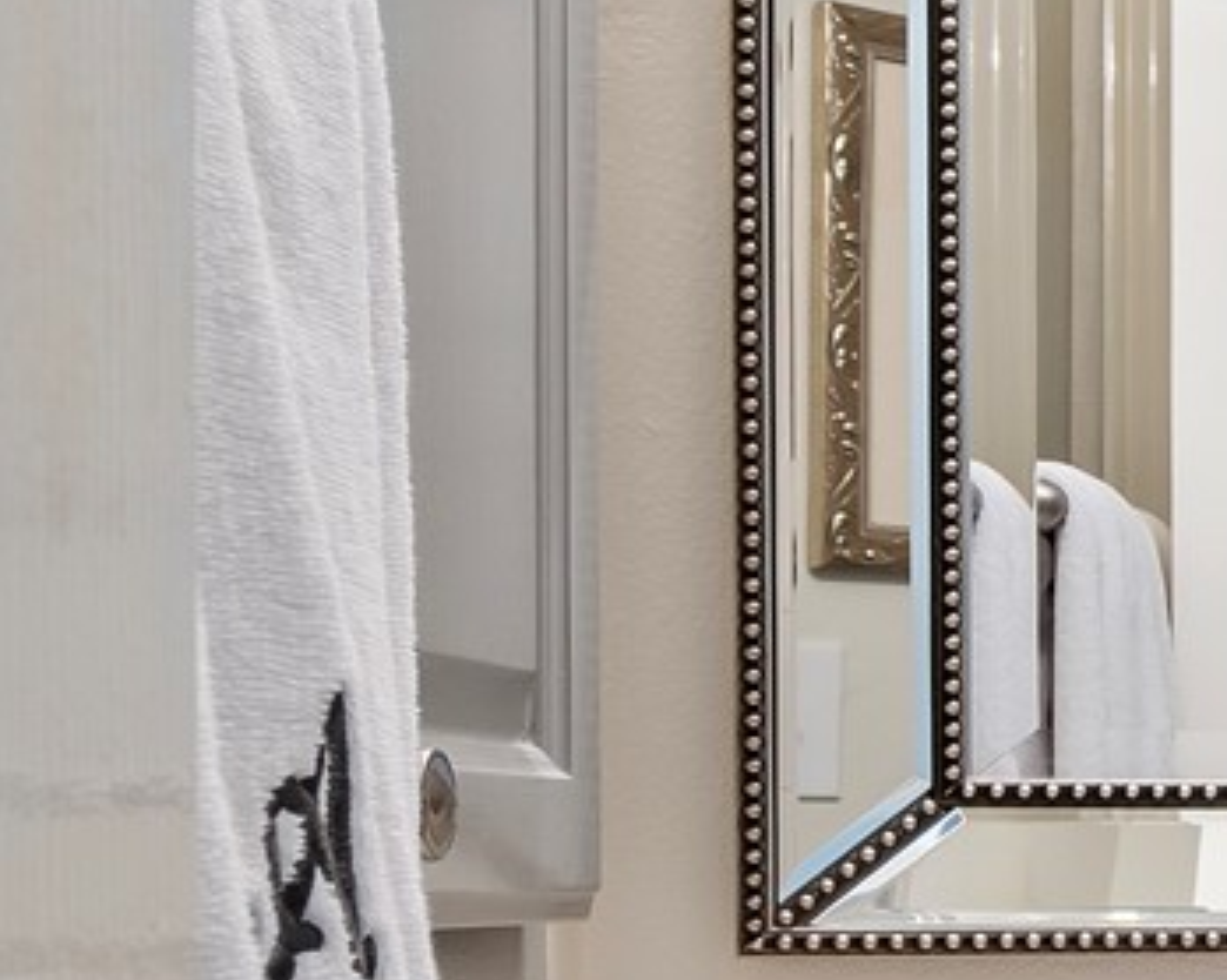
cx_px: 3226
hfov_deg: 13.2
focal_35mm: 88
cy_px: 927
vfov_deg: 17.1
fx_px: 3194
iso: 125
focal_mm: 15
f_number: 6.3
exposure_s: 1/1.67
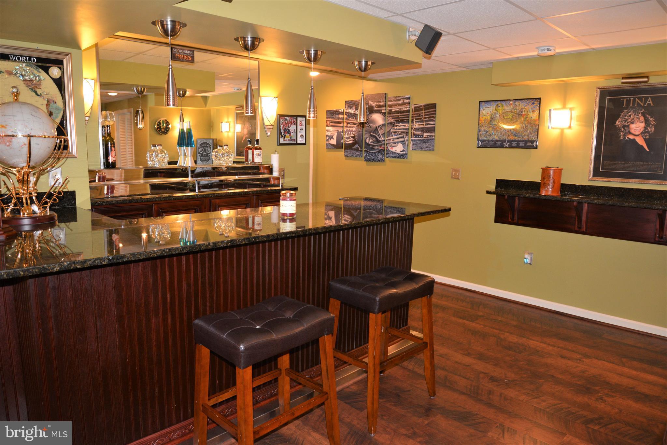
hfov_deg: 73.7
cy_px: 222
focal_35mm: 24
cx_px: 334
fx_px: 445
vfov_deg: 53.2
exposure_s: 1/60
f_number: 5.6
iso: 1250
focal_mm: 24
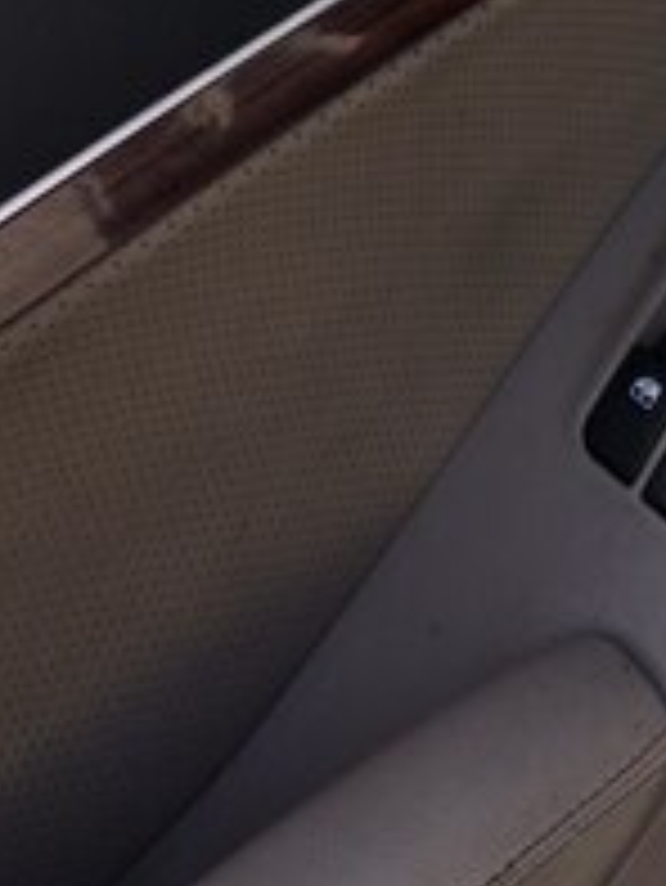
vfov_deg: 24.4
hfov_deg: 20.0
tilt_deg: -43.2
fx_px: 1871
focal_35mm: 73
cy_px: -144
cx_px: 531
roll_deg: +17.1
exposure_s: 1/1140
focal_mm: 4.15
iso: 32
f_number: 2.2
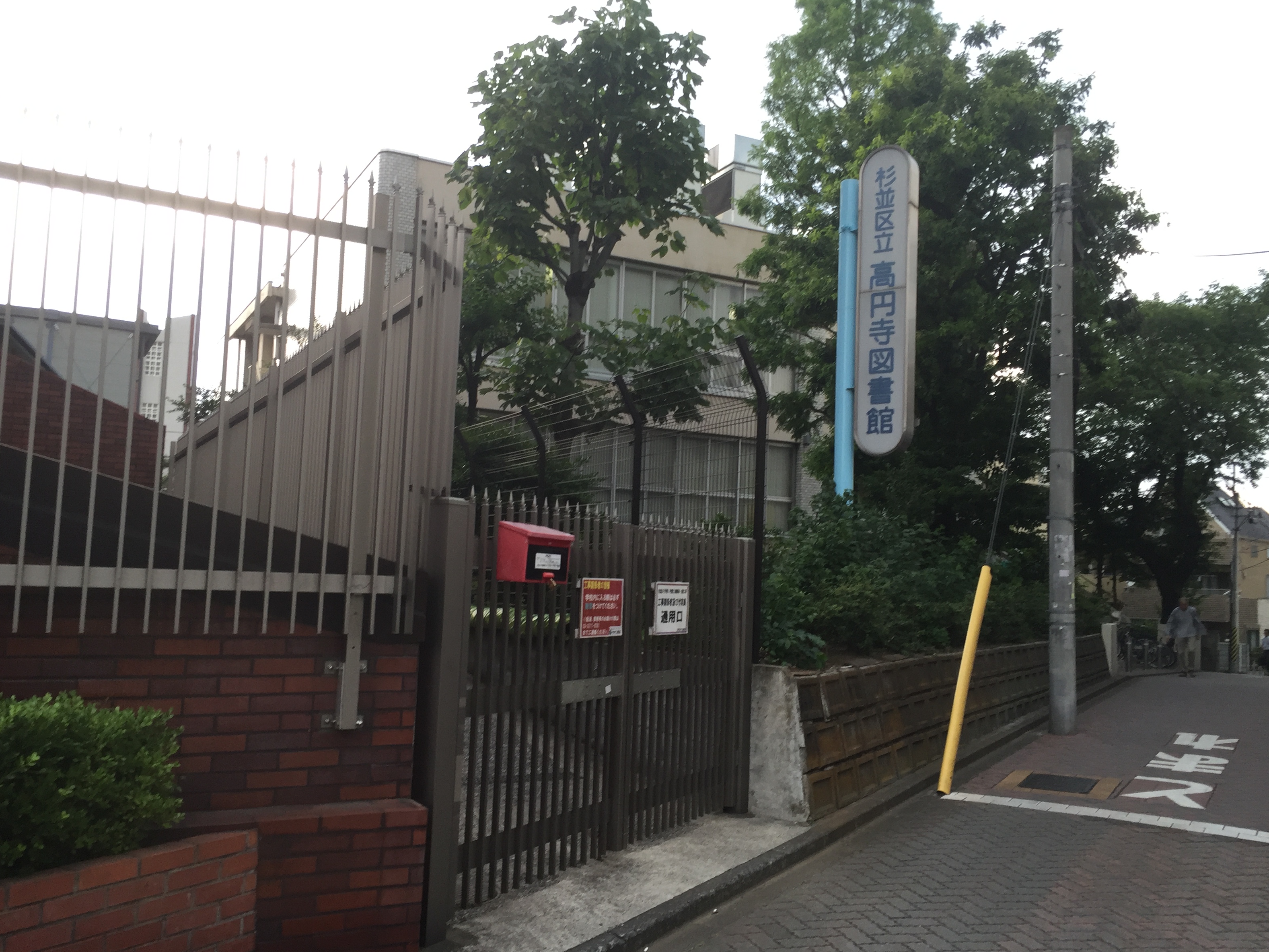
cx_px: 625
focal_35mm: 30
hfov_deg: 60.0
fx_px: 1100
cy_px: 491
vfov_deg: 46.8
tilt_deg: +3.3
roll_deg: -2.2
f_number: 2.2
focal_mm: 4.15
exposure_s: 1/120
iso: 50
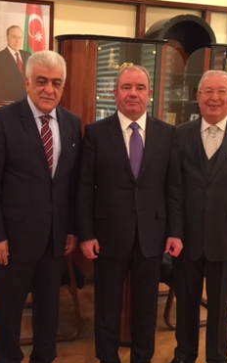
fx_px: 524
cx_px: 83
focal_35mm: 53
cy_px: 200
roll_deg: -3.6
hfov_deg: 24.3
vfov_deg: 38.1
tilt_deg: -10.5
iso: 125
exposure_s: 1/17
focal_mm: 4.15
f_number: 2.2
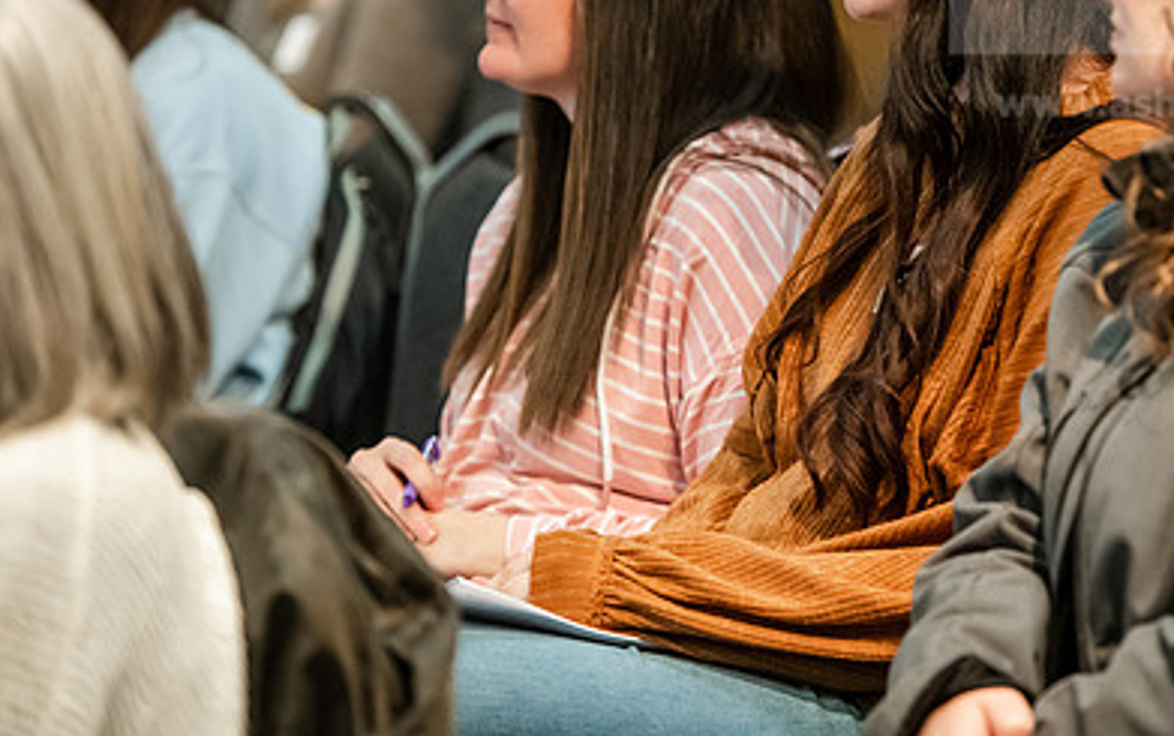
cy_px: 167
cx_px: 859
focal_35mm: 204
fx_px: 6532
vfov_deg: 6.4
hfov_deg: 10.3
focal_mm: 135
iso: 3200
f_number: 3.2
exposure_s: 1/200
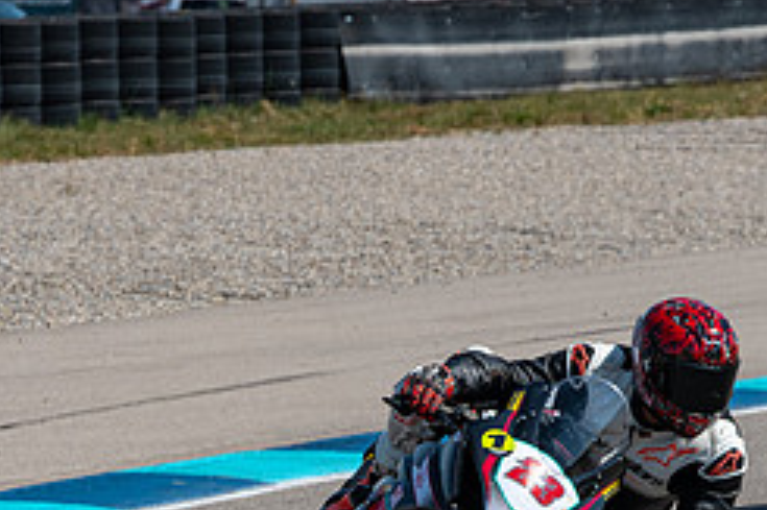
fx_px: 13349
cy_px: 649
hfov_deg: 3.3
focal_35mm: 627
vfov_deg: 2.2
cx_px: 429
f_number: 9
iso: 160
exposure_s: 1/800
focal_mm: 200
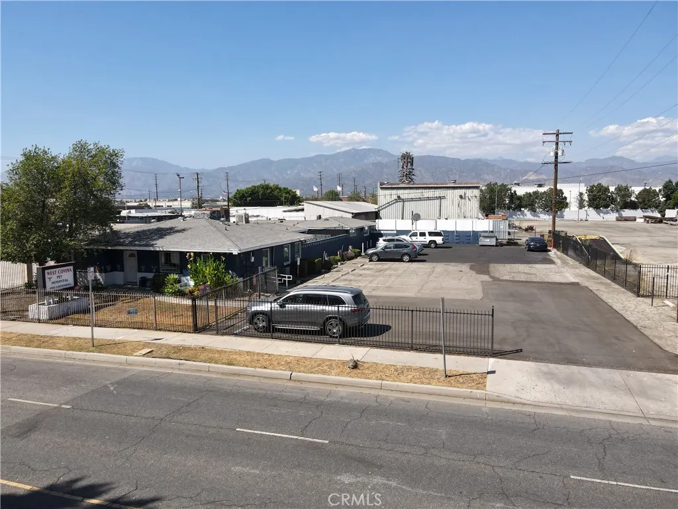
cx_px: 339
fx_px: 470
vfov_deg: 56.8
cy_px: 254
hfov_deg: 71.6
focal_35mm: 24
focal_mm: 4.5
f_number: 2.8
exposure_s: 1/640
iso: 100
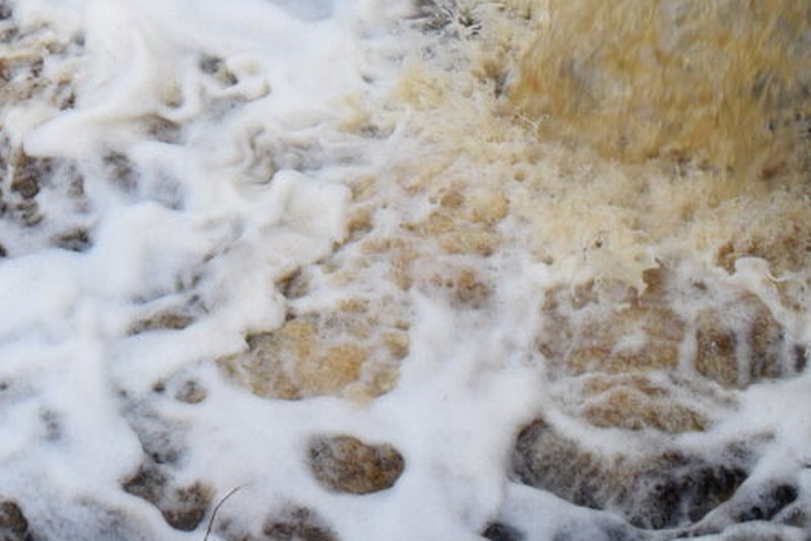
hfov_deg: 13.7
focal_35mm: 141
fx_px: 3177
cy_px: -550
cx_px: -387
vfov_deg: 9.1
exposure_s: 1/250
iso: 360
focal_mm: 18
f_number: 8
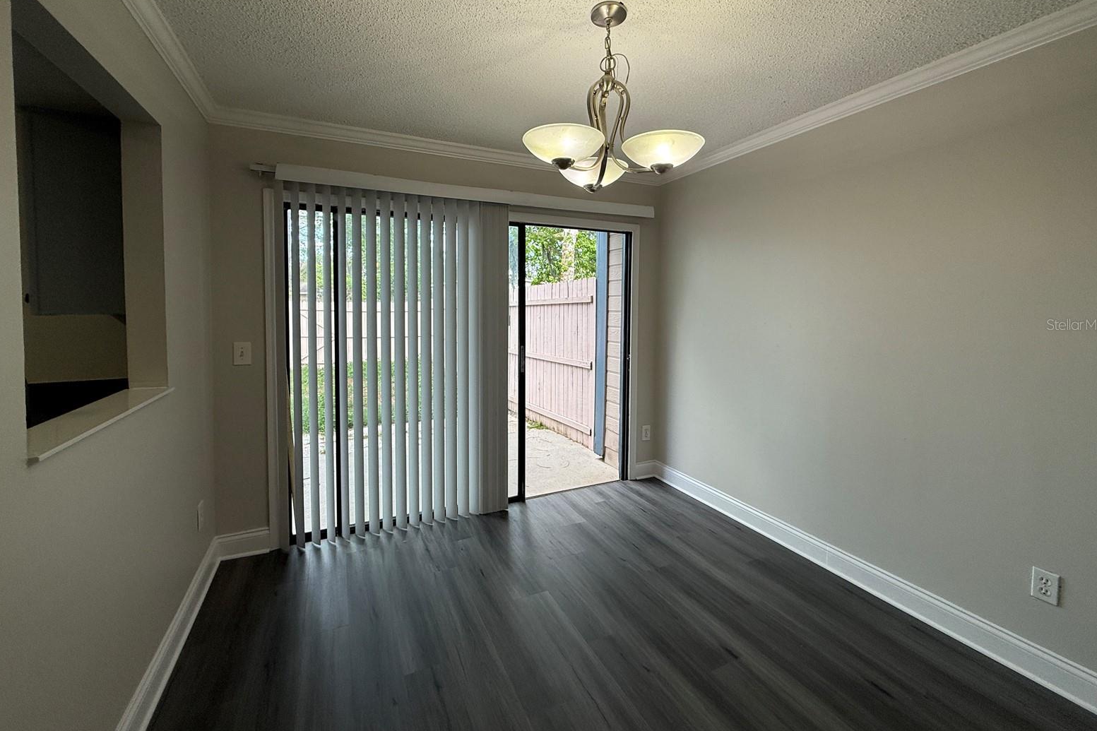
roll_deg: -0.6
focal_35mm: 15
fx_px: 457
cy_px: 324
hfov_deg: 100.4
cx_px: 548
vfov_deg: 77.0
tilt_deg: -2.1
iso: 64
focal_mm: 2.22
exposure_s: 1/120
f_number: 2.2
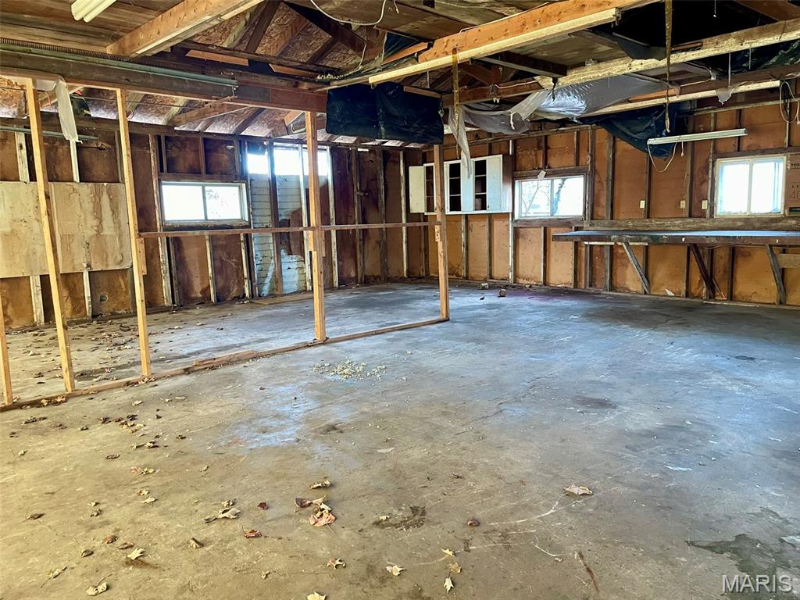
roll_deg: +1.4
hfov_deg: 67.3
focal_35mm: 26
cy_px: 300
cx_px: 400
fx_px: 601
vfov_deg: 53.1
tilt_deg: -6.3
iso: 320
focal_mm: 4.2
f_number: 1.6
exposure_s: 1/60
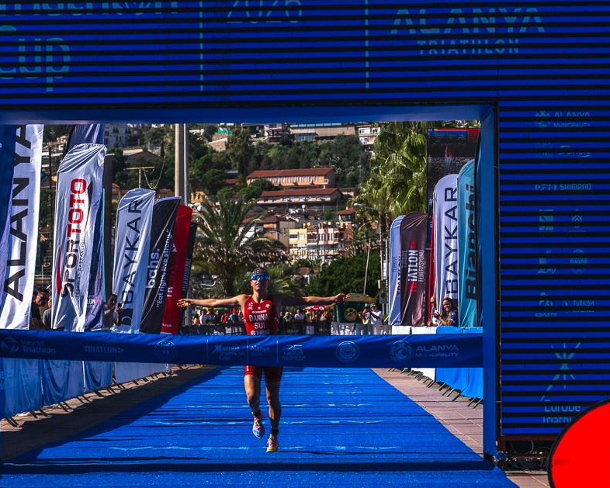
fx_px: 1932
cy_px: 289
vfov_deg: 14.4
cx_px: 259
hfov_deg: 17.9
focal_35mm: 107
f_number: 4.5
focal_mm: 70
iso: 320
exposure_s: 1/8000
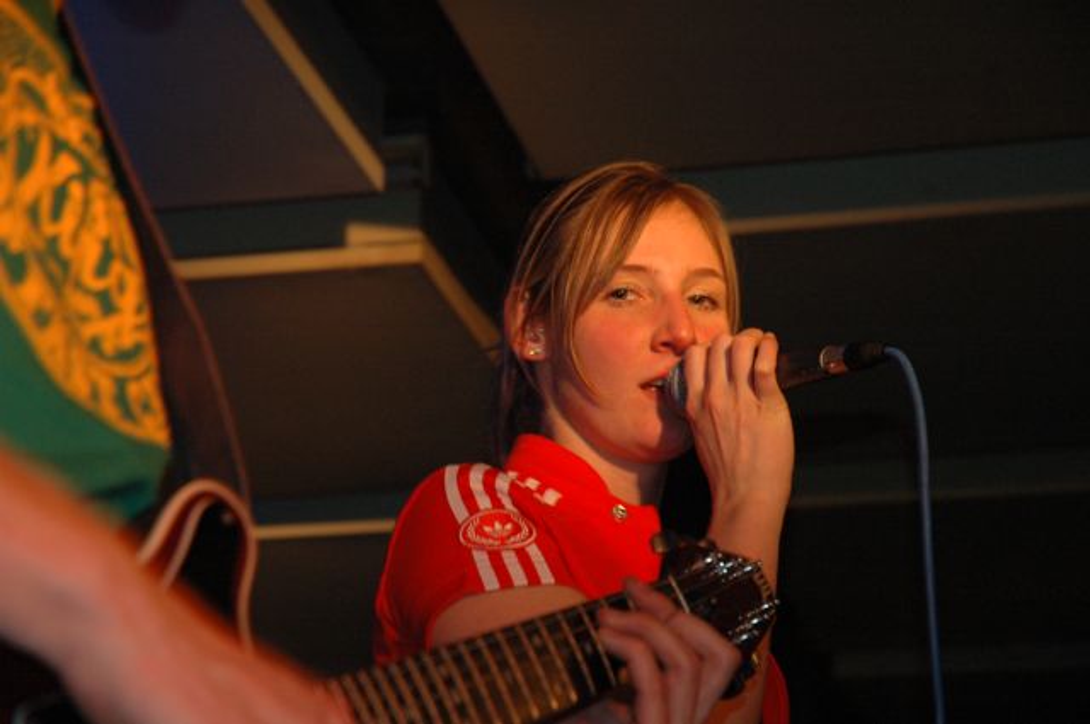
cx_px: 545
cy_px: 362
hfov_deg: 19.5
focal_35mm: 105
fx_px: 3175
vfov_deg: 13.0
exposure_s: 1/40
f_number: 4.5
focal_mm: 70
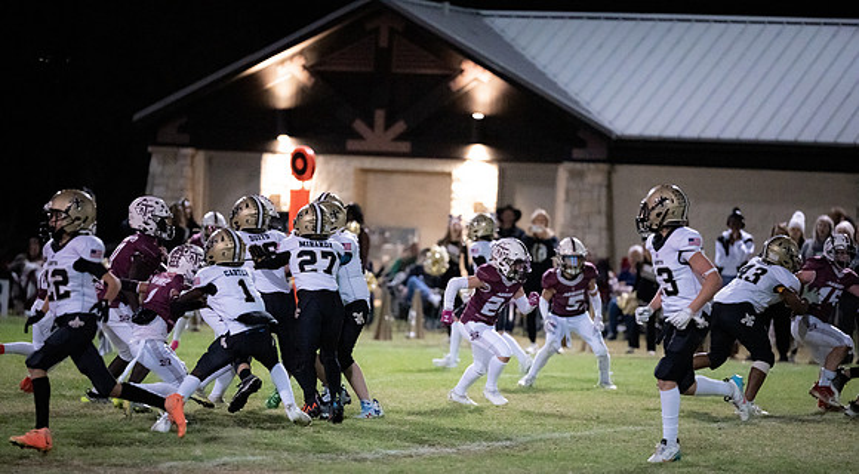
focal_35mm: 210
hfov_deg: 10.3
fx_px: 4770
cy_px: 286
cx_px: 430
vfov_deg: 5.7
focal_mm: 200
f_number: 2.8
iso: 16000
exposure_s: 1/1000
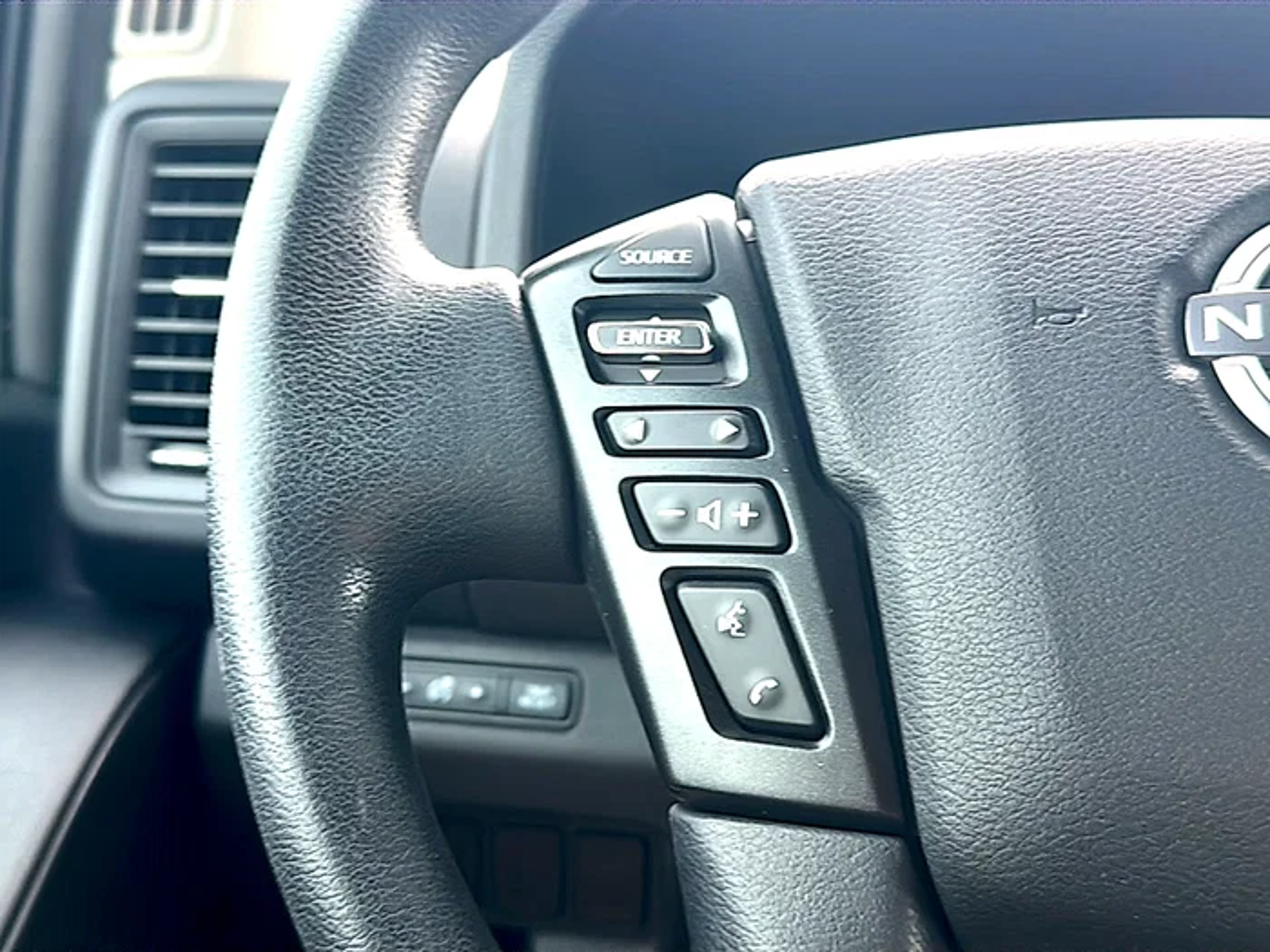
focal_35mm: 34
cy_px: 476
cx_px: 635
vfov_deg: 41.8
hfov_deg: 54.0
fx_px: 1247
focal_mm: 6.86
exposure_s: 1/42
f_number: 1.78
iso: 64
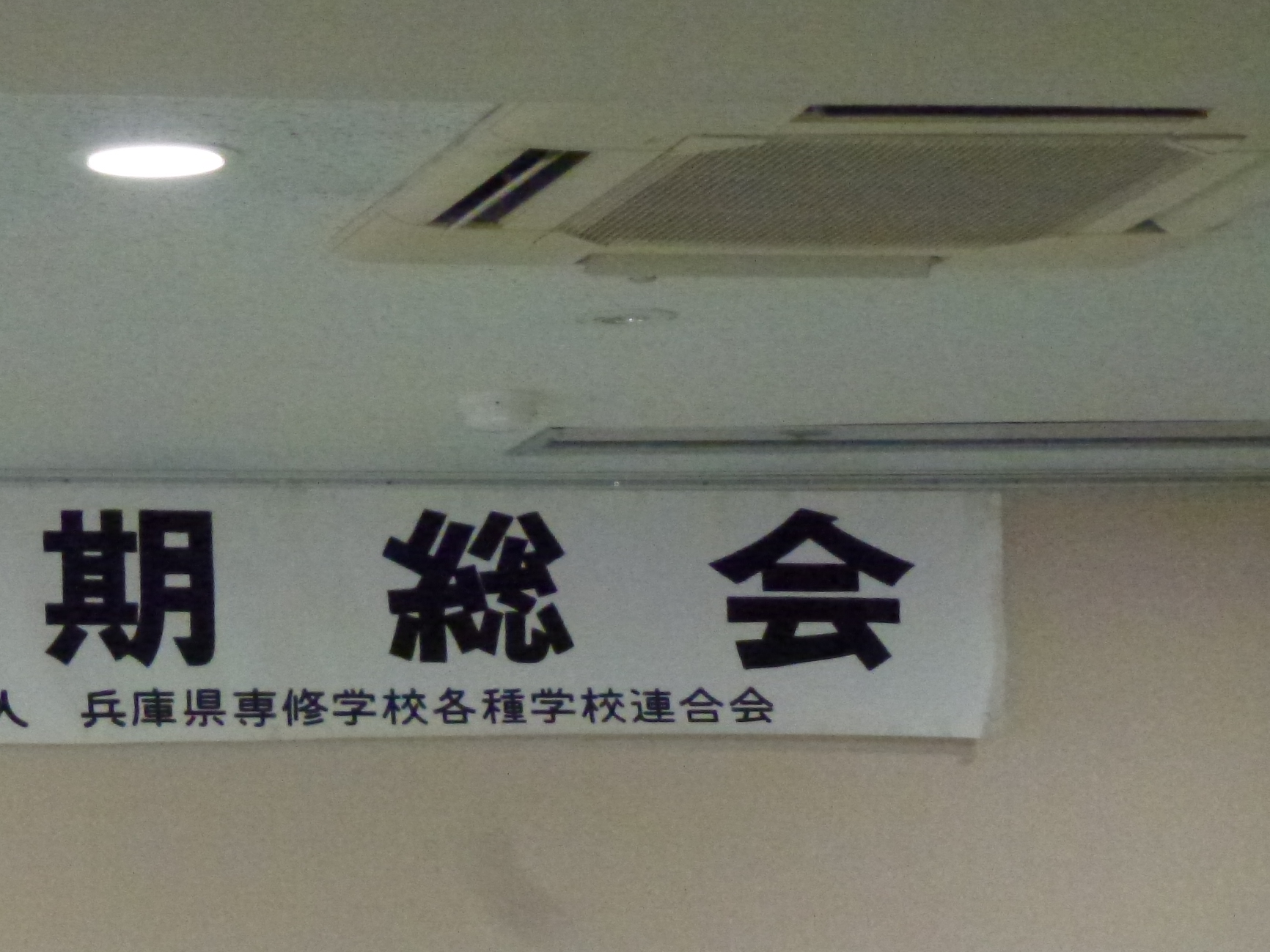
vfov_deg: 8.9
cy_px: 660
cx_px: 387
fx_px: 6127
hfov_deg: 11.8
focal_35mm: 167
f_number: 5.1
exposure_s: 1/250
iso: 1600
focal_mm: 20.2
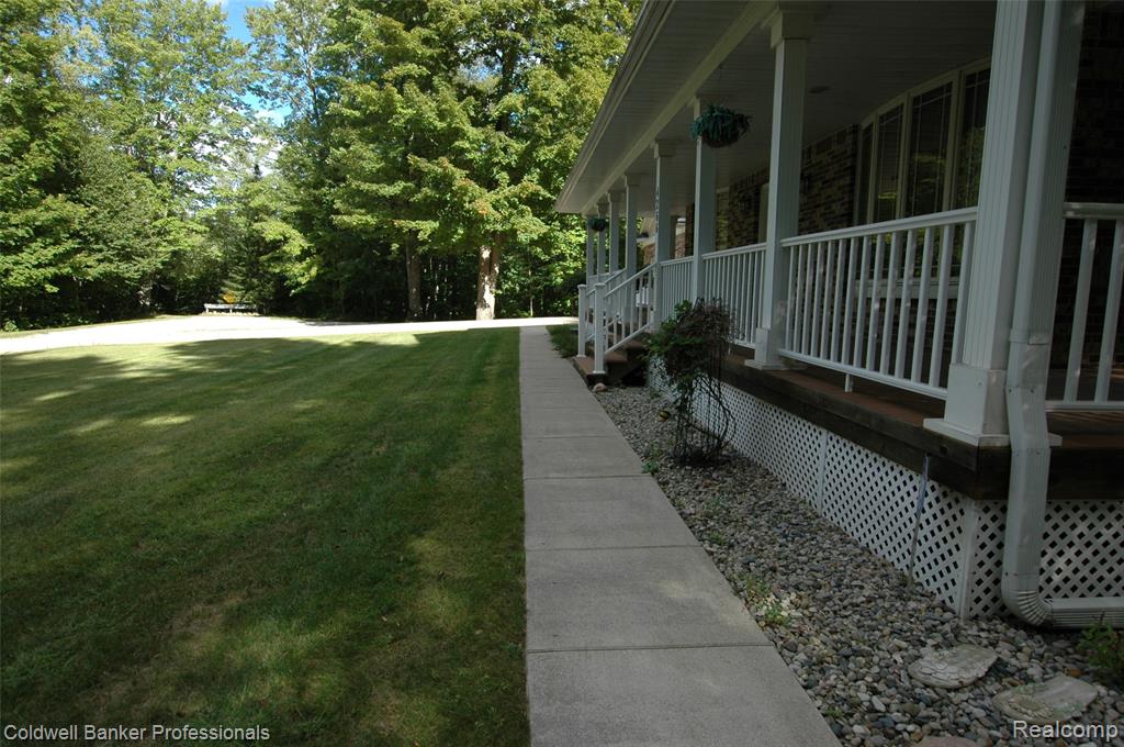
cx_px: 562
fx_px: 608
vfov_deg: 63.1
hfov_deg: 85.5
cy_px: 374
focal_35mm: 20
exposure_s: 1/200
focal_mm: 13
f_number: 7.1
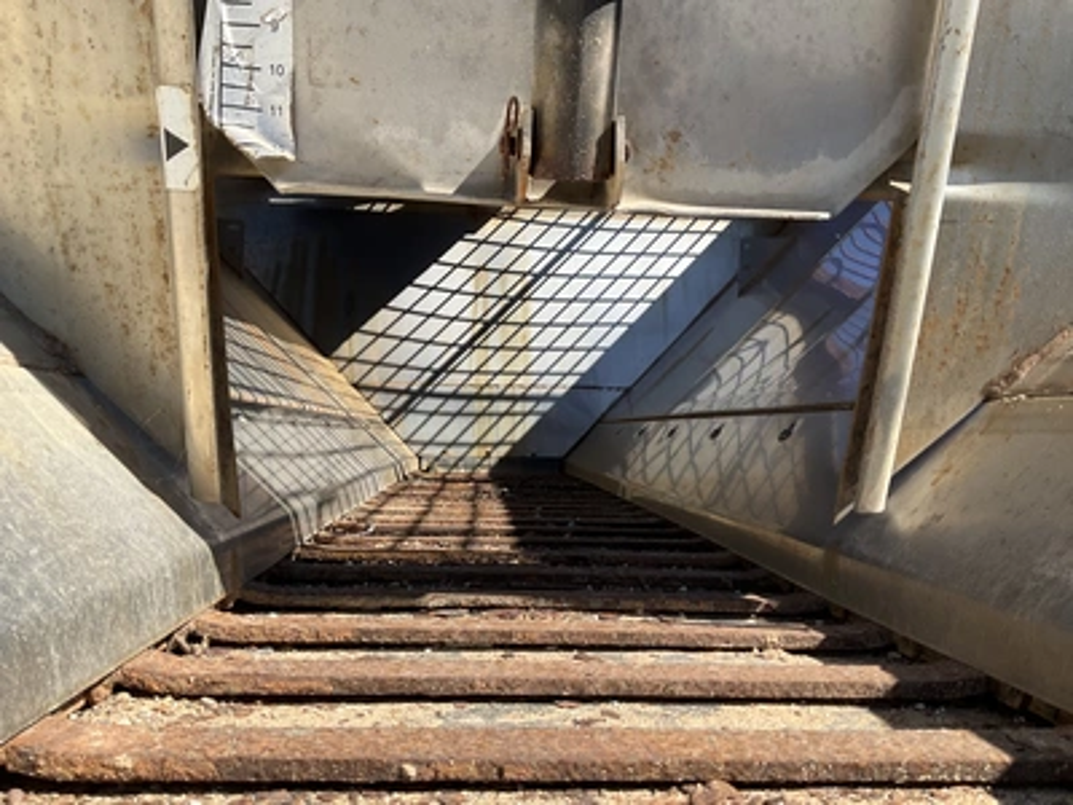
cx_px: 536
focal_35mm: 29
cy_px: 402
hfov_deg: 61.7
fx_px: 899
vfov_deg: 48.2
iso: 25
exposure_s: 1/1055
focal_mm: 3
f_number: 1.8
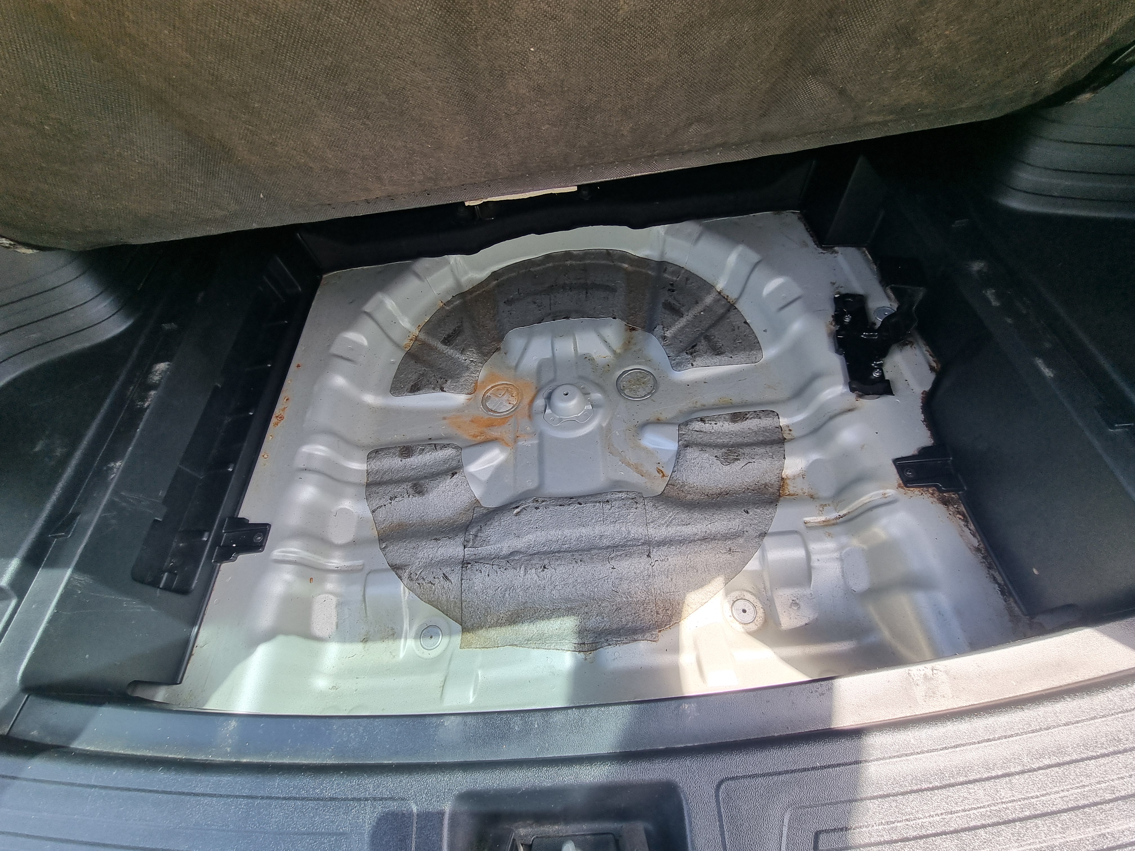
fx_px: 426
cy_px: 426
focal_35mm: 13
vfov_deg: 89.9
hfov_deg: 106.2
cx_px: 568
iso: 50
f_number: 2.2
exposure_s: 1/172
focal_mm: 2.2
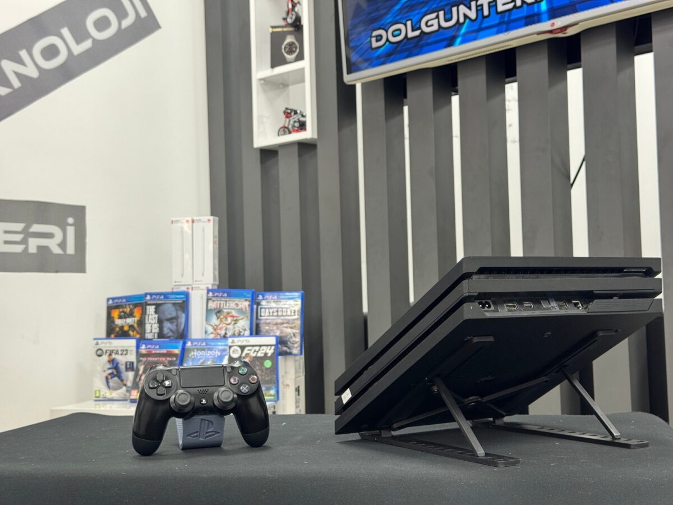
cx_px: 336
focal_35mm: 48
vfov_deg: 30.3
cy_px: 252
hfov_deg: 39.7
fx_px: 933
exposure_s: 1/50
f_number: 1.78
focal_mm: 6.76
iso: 200
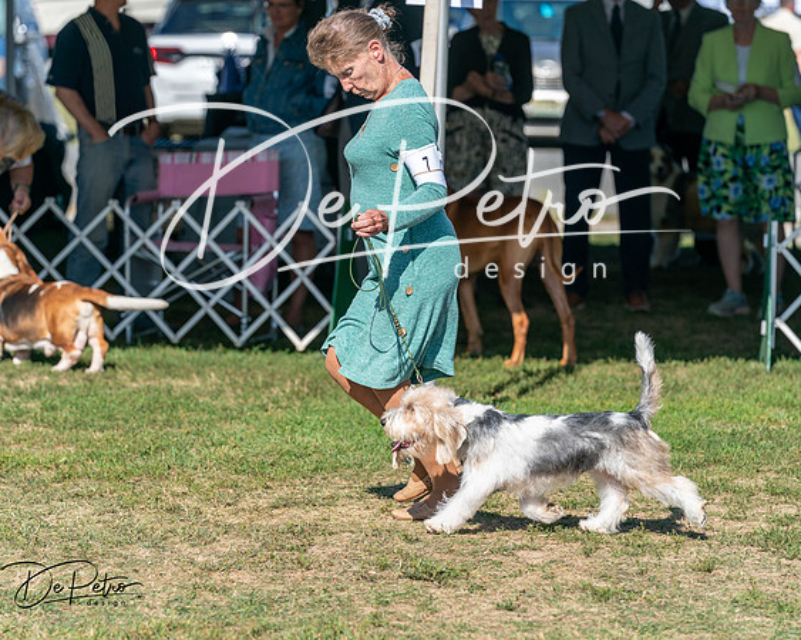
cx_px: 400
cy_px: 320
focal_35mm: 189
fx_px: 4484
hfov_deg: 10.2
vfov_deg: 8.2
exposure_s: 1/1600
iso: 250
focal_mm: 168
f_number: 4.5
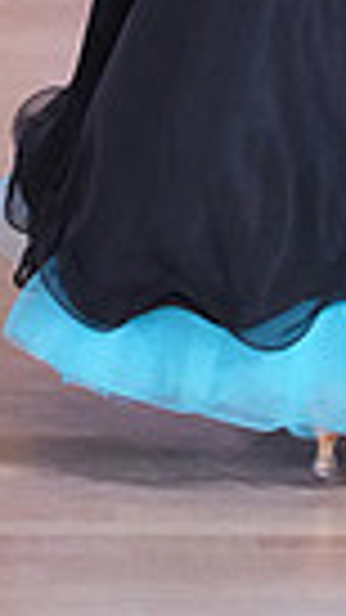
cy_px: -526
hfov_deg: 3.0
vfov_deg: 5.3
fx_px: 6528
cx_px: 559
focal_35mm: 400
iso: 2500
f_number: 5
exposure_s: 1/250
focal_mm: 90
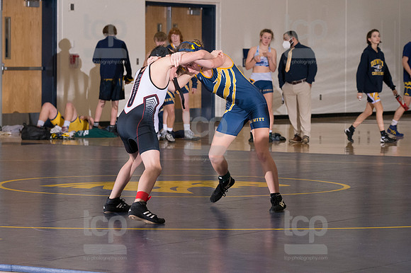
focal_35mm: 165
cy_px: 136
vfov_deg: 8.3
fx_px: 1883
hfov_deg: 12.5
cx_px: 206
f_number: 5.6
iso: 2000
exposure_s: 1/250
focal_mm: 110
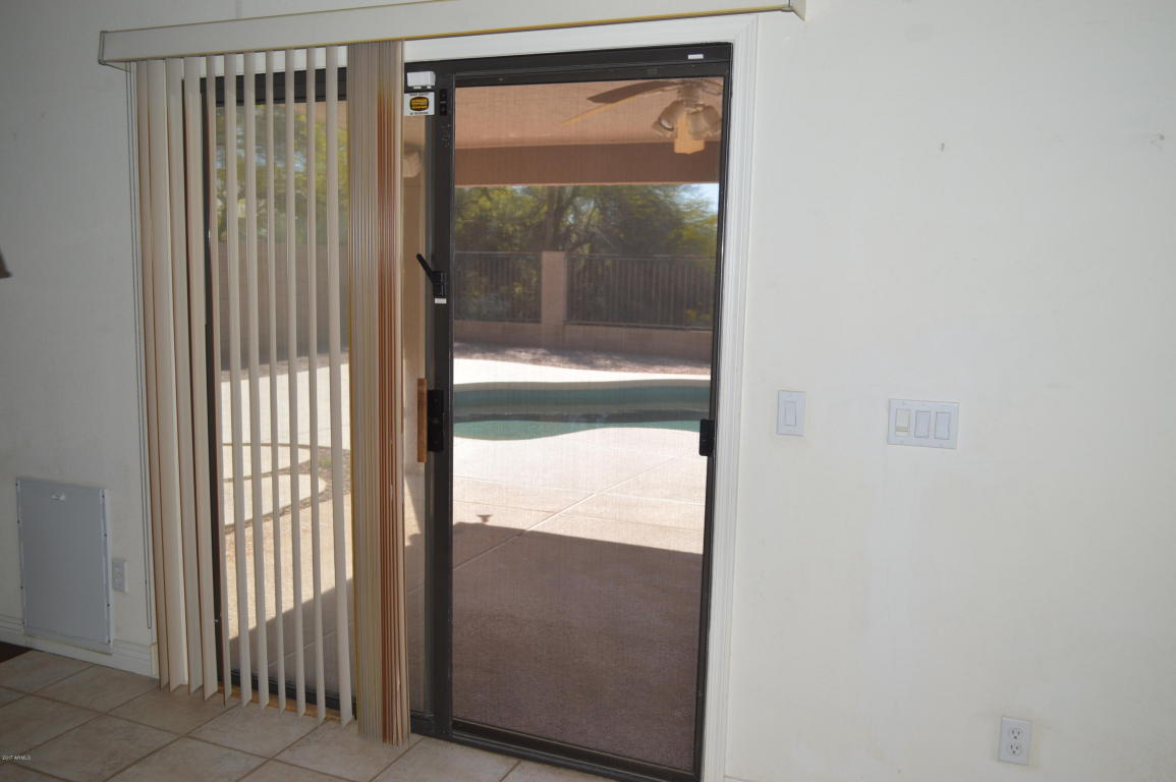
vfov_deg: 43.5
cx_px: 588
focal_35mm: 30
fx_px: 979
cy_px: 391
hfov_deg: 62.0
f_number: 4
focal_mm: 20
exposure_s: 1/200
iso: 100
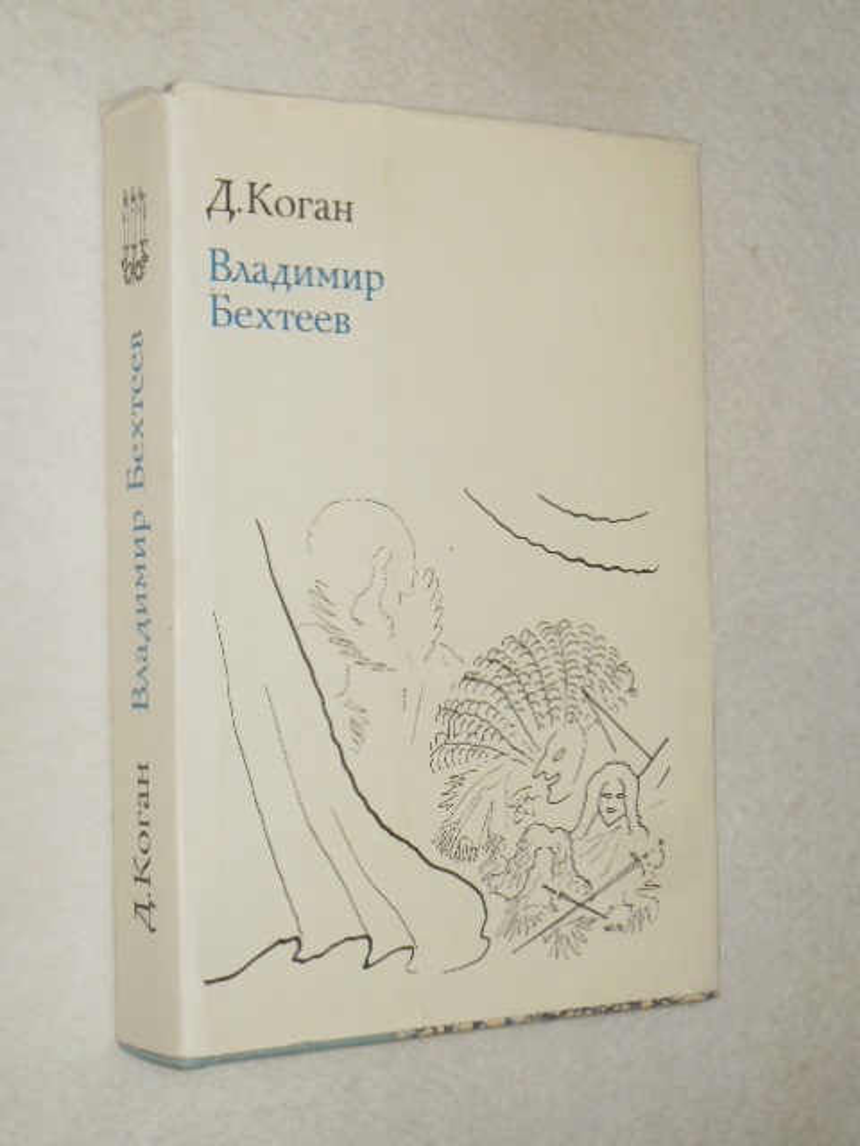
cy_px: 573
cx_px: 430
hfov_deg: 22.3
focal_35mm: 66
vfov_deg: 29.4
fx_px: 2186
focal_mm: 11.7
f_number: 4.3
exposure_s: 1/60
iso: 125
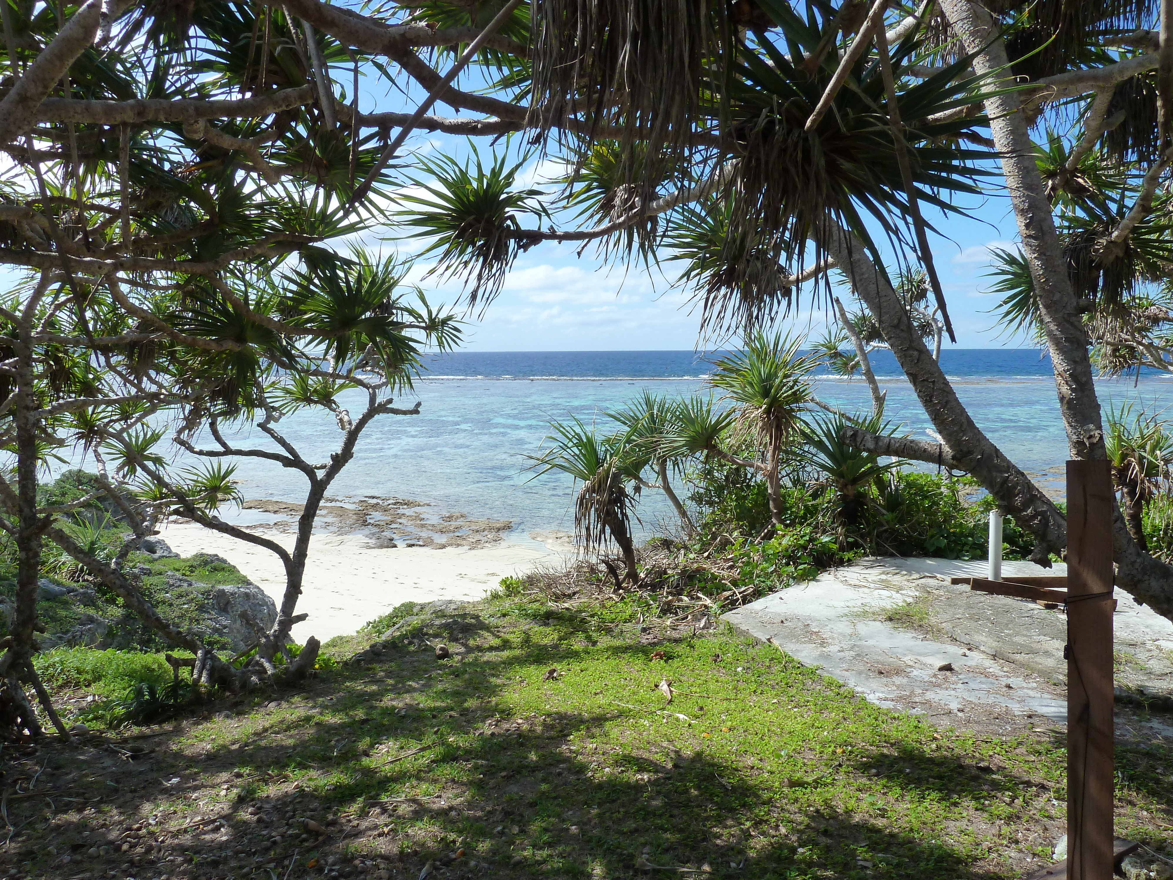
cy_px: 440
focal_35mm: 25
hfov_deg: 69.4
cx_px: 586
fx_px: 847
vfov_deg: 54.9
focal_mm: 4.1
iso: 125
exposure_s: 1/400
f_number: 4.5
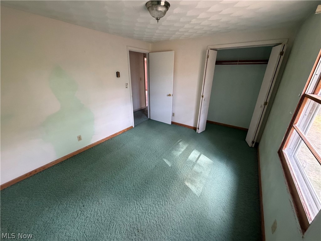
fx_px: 130
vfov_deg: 85.7
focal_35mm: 14
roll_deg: -0.2
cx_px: 160
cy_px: 120
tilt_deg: -22.5
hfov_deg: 102.1
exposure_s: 1/66
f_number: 2.2
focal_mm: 2.22
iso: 320
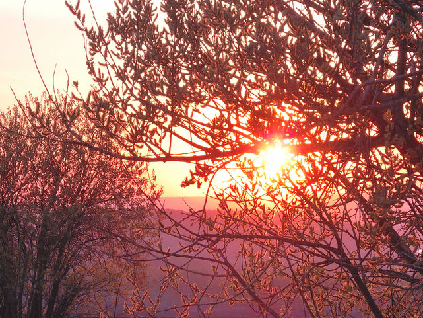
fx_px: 2041
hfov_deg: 11.8
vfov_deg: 8.9
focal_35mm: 167
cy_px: 189
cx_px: 267
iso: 100
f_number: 8
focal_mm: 25.4
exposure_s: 1/38.7
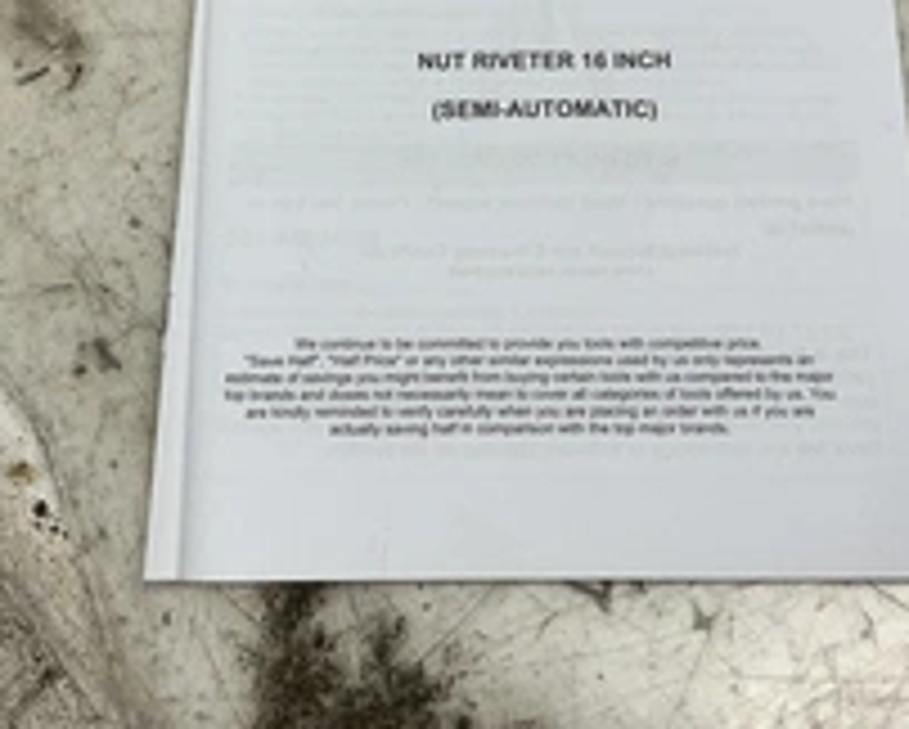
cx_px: 518
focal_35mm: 54
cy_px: 94
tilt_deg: -68.1
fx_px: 1454
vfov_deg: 27.3
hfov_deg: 34.7
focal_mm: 3
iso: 20
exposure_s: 1/120
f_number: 1.8
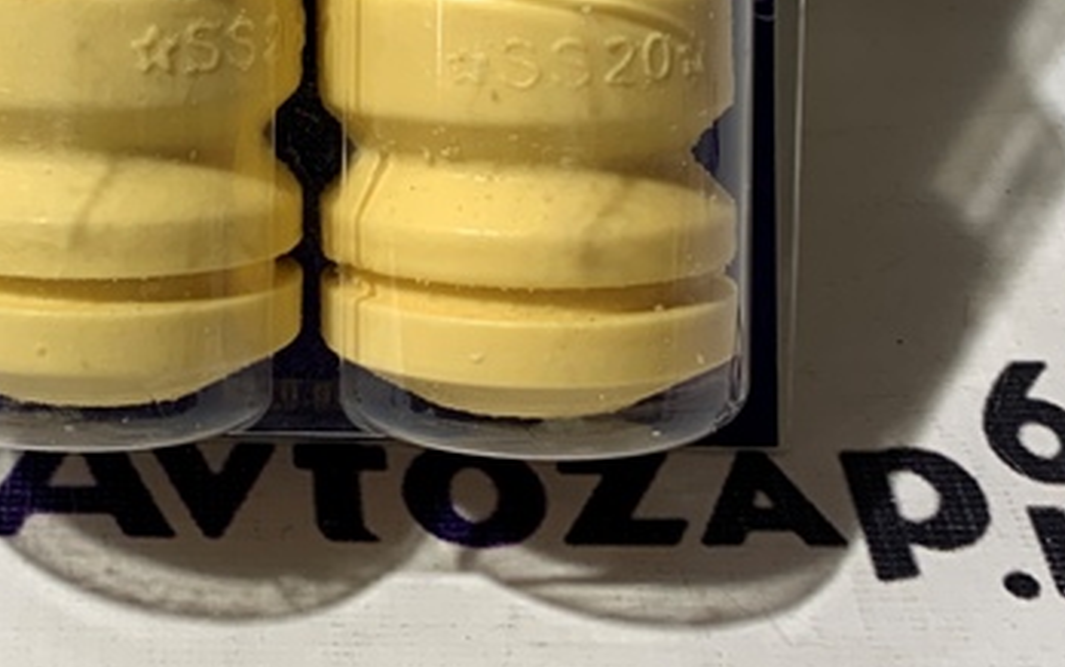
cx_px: 181
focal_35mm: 81
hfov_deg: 25.0
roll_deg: -1.8
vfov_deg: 15.3
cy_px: -242
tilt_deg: -29.6
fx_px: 2353
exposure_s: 1/100
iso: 40
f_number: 1.8
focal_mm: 4.25
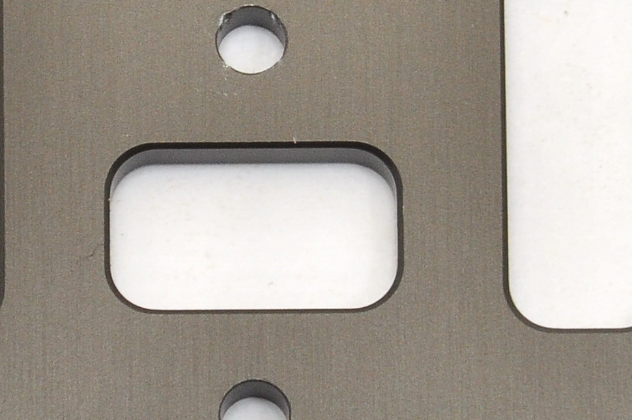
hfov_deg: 2.7
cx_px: 234
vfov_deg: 1.8
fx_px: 13482
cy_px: 67
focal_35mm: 769
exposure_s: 1/60
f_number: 20
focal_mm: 116
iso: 400
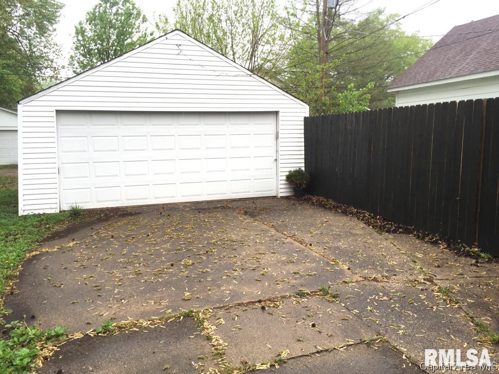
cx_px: 250
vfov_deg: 48.2
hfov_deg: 61.7
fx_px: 418
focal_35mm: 29
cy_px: 187
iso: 32
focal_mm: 4.15
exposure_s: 1/247
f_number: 2.2
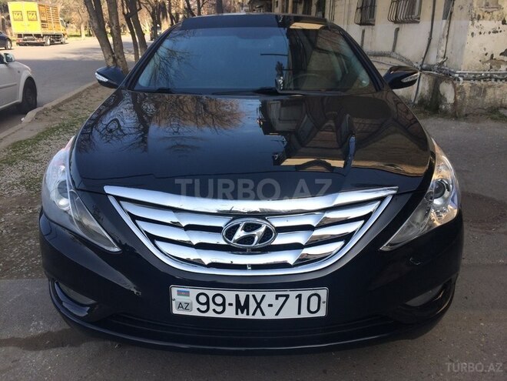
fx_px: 425
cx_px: 254
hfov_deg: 61.7
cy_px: 190
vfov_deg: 48.2
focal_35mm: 29
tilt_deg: -21.9
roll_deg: -1.2
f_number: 2.2
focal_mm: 4.15
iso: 32
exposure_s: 1/586
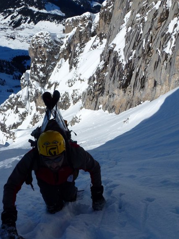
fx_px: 234
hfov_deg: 41.7
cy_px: 132
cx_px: 79
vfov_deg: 53.8
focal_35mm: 34
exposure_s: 1/2000
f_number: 4
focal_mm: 4.3
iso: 100
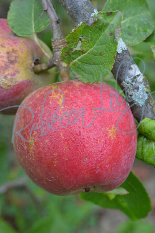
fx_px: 534
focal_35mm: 82
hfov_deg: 16.5
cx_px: 78
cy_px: 116
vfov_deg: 24.6
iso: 400
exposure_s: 1/50
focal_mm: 55
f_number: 11
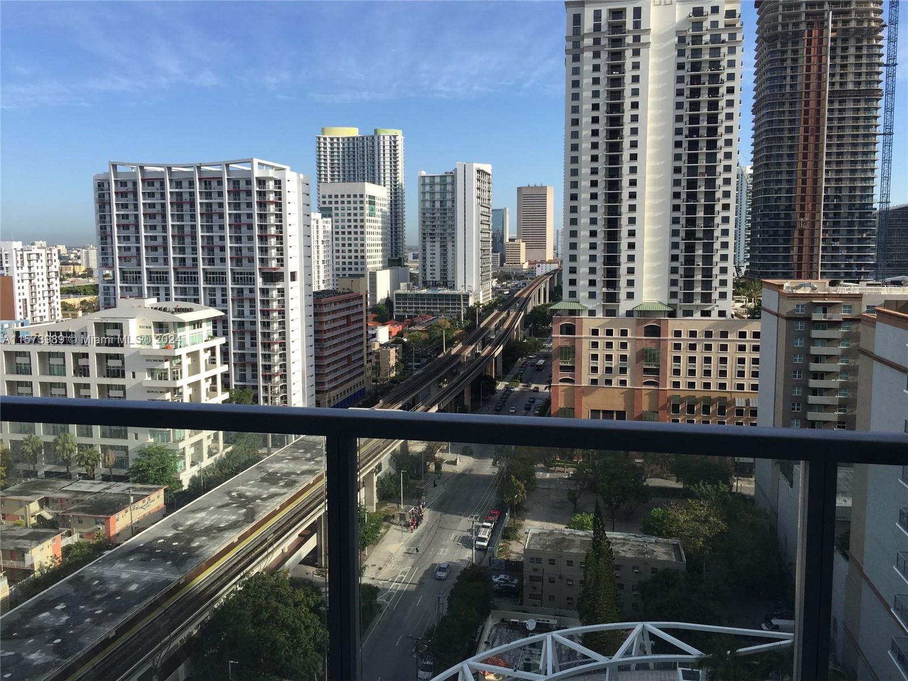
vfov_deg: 48.2
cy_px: 340
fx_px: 761
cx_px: 454
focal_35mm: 29
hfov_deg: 61.7
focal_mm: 4.15
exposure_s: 1/1464
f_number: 2.2
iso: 32
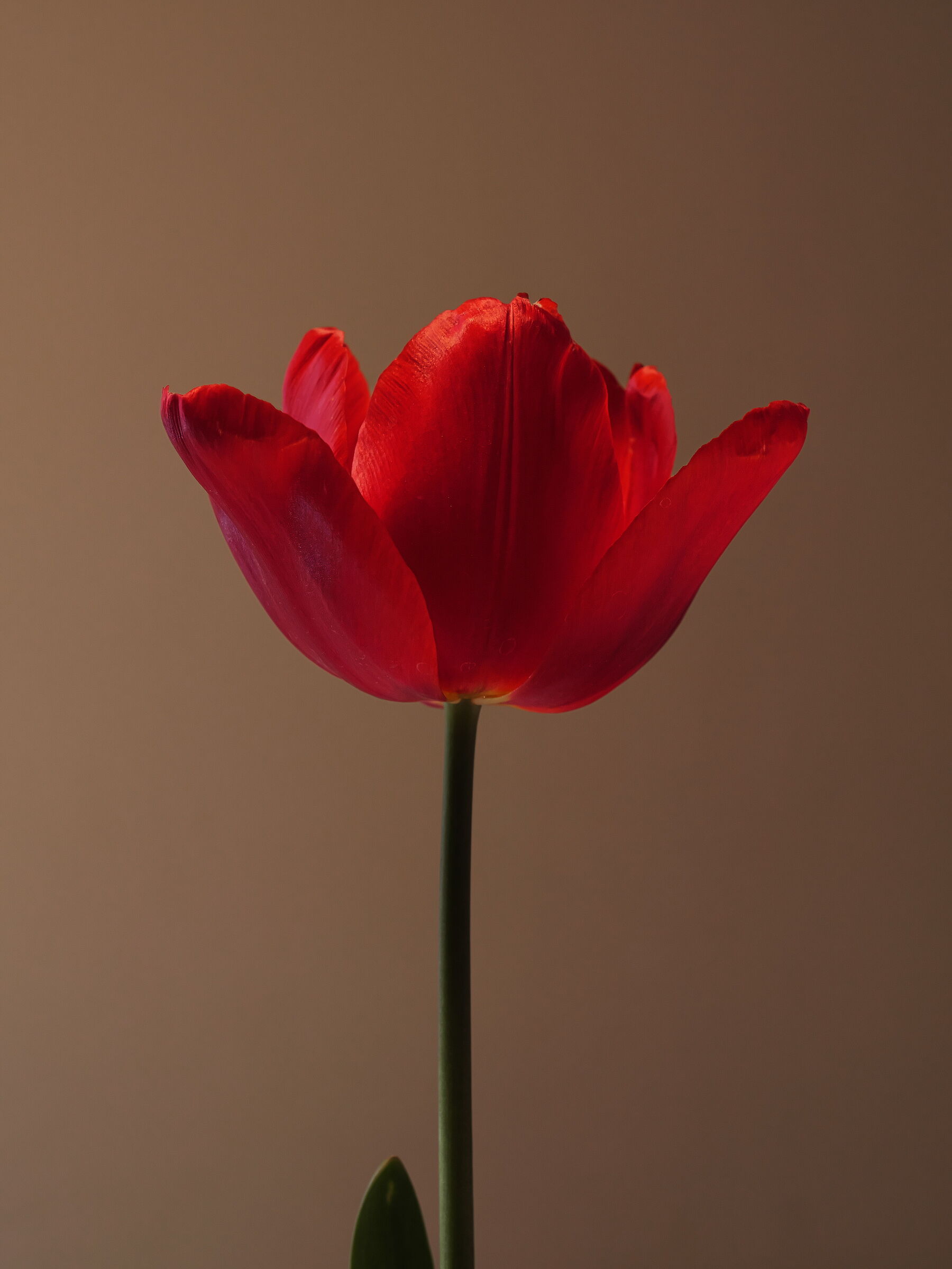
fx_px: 2567
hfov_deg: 21.0
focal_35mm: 70
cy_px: 634
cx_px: 476
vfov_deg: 27.8
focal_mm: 35
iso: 200
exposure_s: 1/10
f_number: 6.3
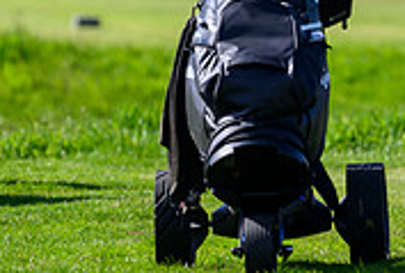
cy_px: -205
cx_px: 700
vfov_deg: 1.0
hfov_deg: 1.4
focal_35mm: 1443
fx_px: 16275
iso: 500
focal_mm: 400
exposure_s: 1/2500
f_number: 5
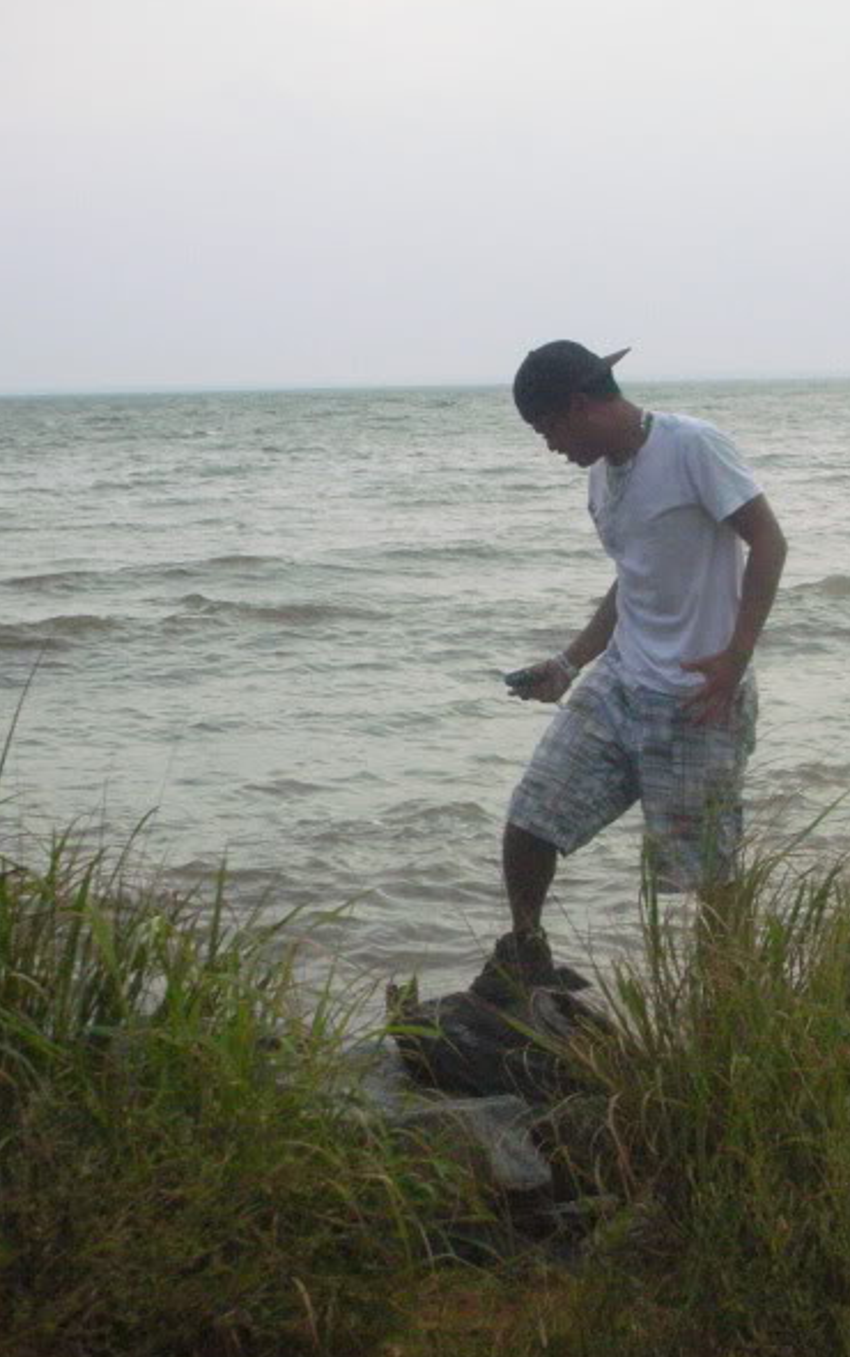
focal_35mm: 76
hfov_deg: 17.1
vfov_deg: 27.1
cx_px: 606
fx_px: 2813
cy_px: 677
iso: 400
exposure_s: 1/154
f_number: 10.5
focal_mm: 8.8
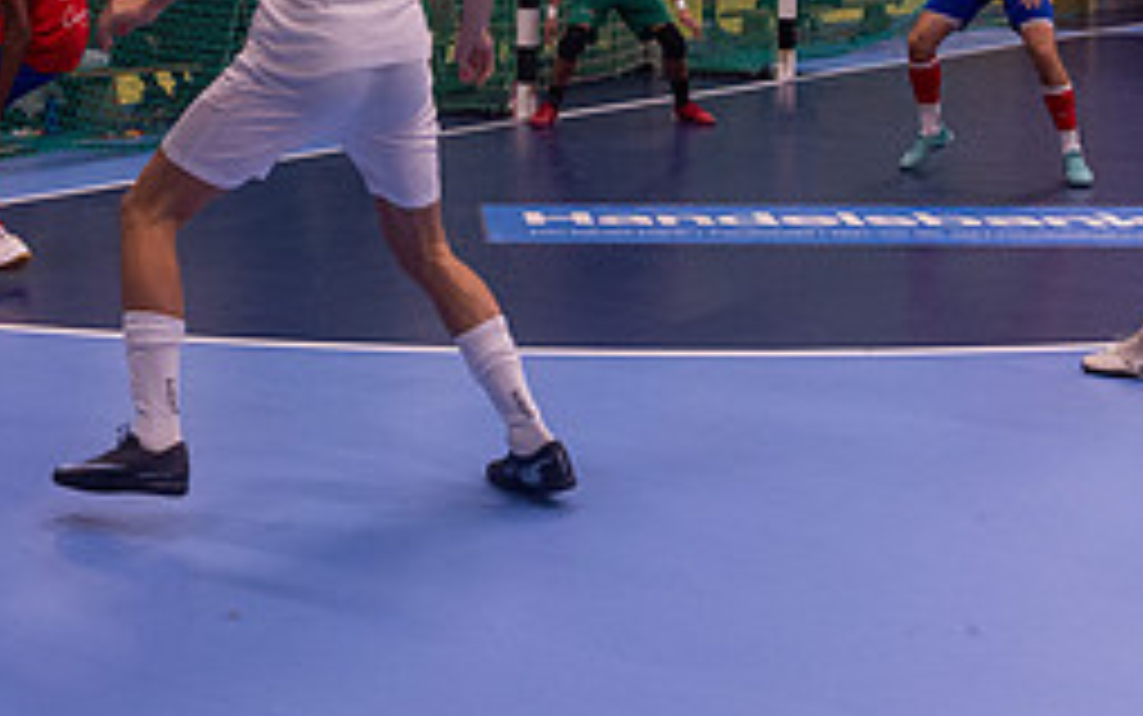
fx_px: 2244
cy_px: 18
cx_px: 202
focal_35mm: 72
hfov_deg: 27.9
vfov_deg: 17.7
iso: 3600
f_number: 3.5
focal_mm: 31
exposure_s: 1/500
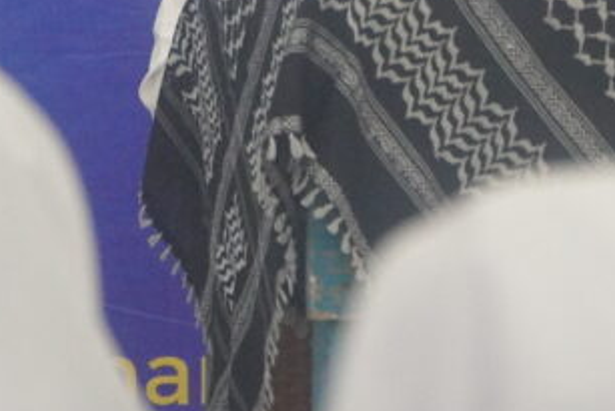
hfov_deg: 6.1
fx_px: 5811
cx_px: 467
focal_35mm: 340
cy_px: -243
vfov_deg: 4.0
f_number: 4
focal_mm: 68
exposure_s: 1/100
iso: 6400
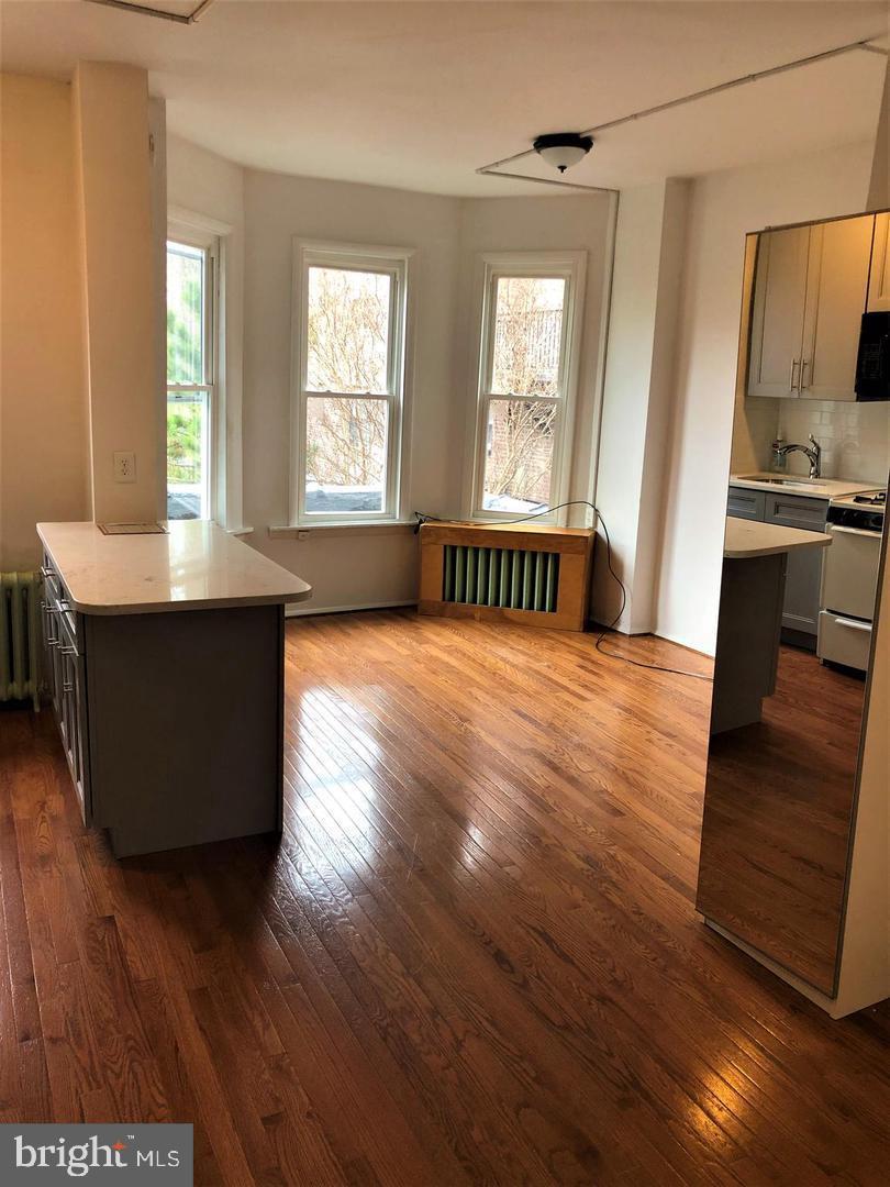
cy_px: 594
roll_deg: -2.9
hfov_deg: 49.7
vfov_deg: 63.4
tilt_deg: -11.4
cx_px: 445
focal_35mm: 28
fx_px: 960
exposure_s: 1/30
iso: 32
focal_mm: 4
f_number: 1.8
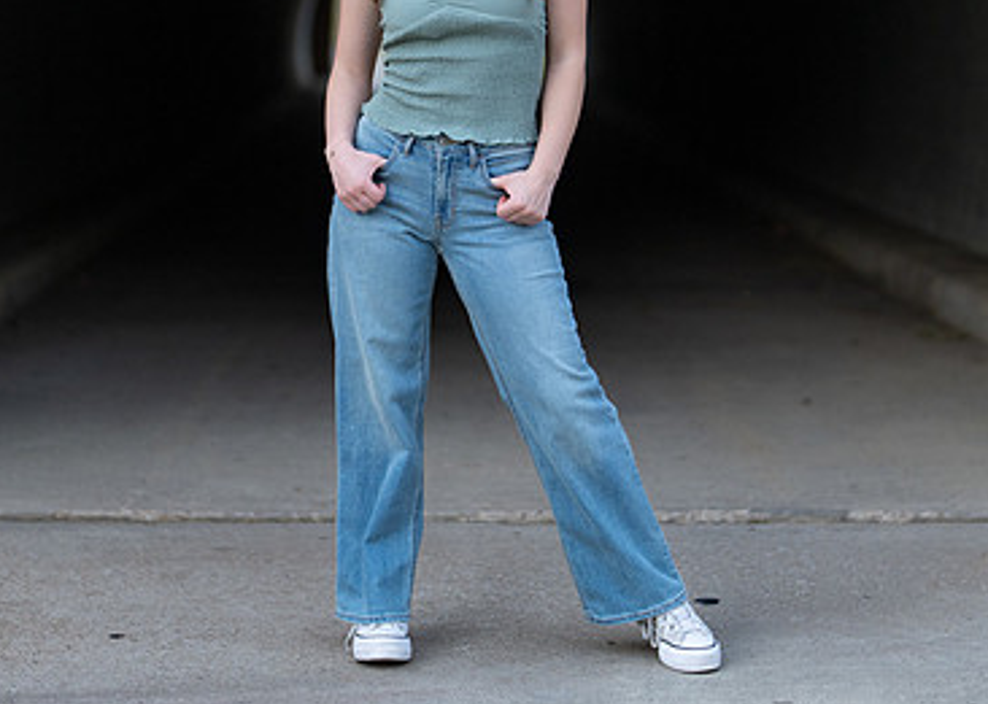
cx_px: 484
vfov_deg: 14.0
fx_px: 2861
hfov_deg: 19.6
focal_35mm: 102
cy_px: 138
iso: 250
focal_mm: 50
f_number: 1.2
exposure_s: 1/320
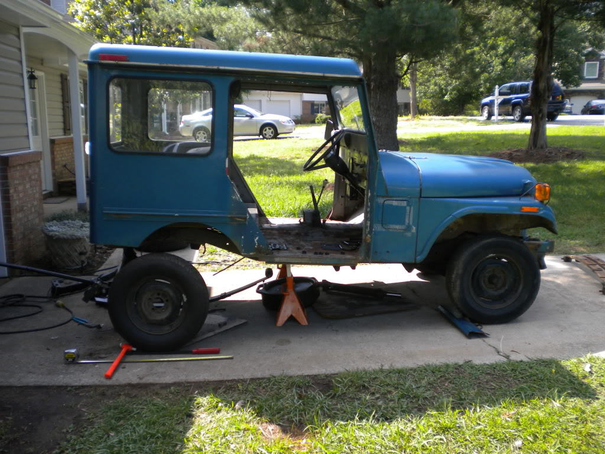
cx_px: 302
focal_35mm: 35
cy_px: 227
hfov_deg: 52.6
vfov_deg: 40.7
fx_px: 612
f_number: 3.1
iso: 153
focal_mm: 6.3
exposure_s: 1/475
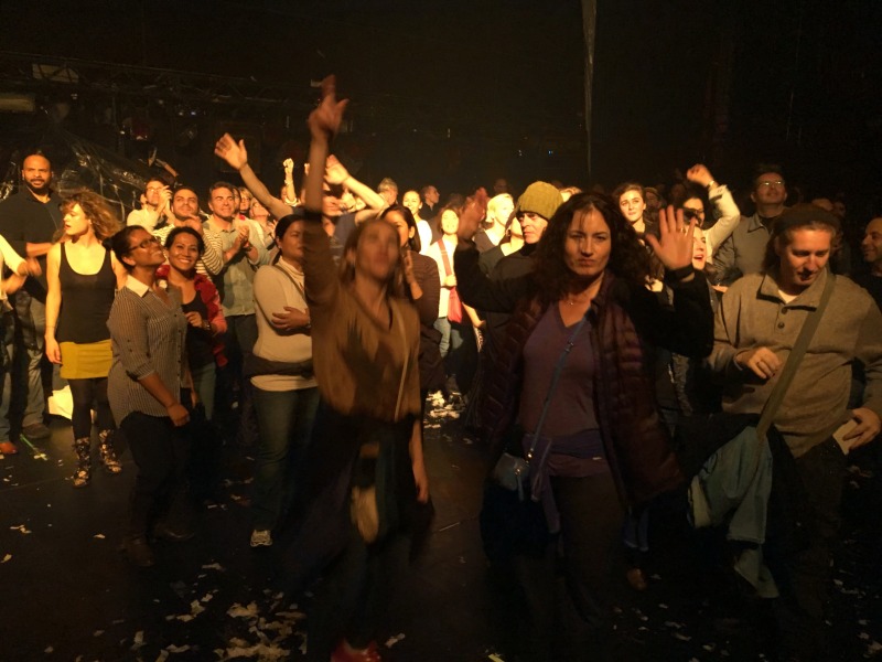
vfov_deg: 48.2
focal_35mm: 29
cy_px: 331
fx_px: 739
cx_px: 441
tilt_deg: -10.4
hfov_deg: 61.7
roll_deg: +0.3
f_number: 2.2
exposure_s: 1/20
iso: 200
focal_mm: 4.15
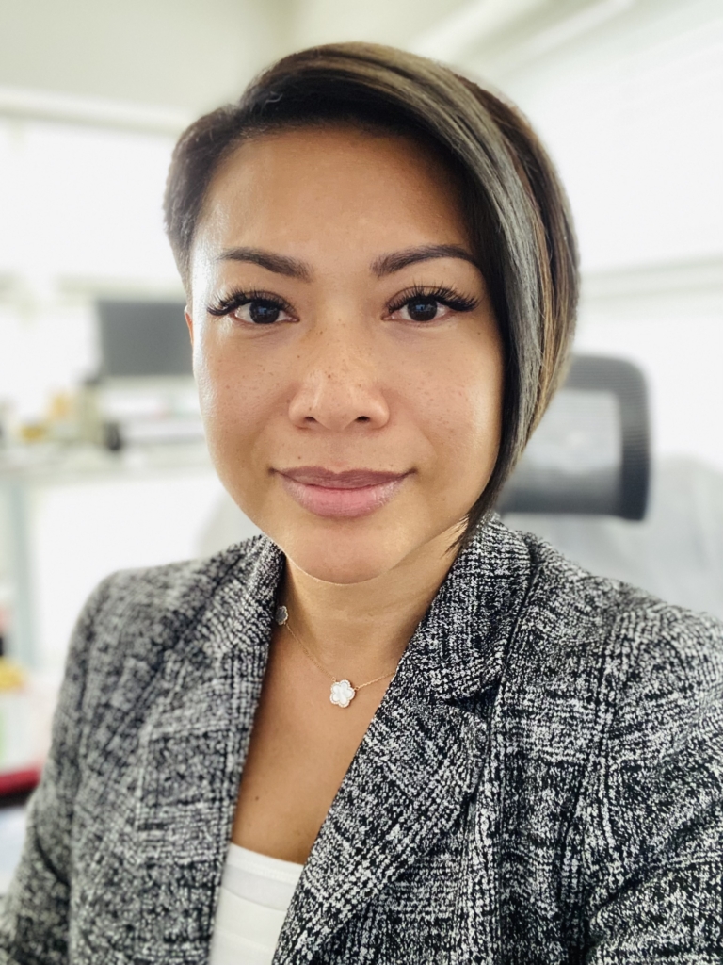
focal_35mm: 30
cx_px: 362
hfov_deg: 46.8
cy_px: 482
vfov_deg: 60.0
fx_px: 835
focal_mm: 2.71
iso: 320
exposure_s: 1/40
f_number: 2.2
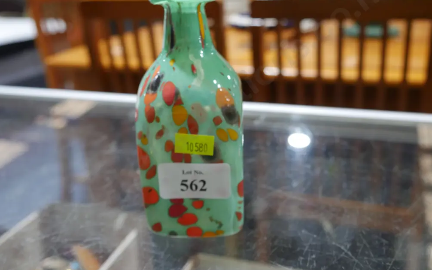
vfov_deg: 31.2
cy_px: 113
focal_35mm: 41
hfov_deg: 48.2
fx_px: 483
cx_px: 213
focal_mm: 19
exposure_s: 1/60
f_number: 4.1
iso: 640
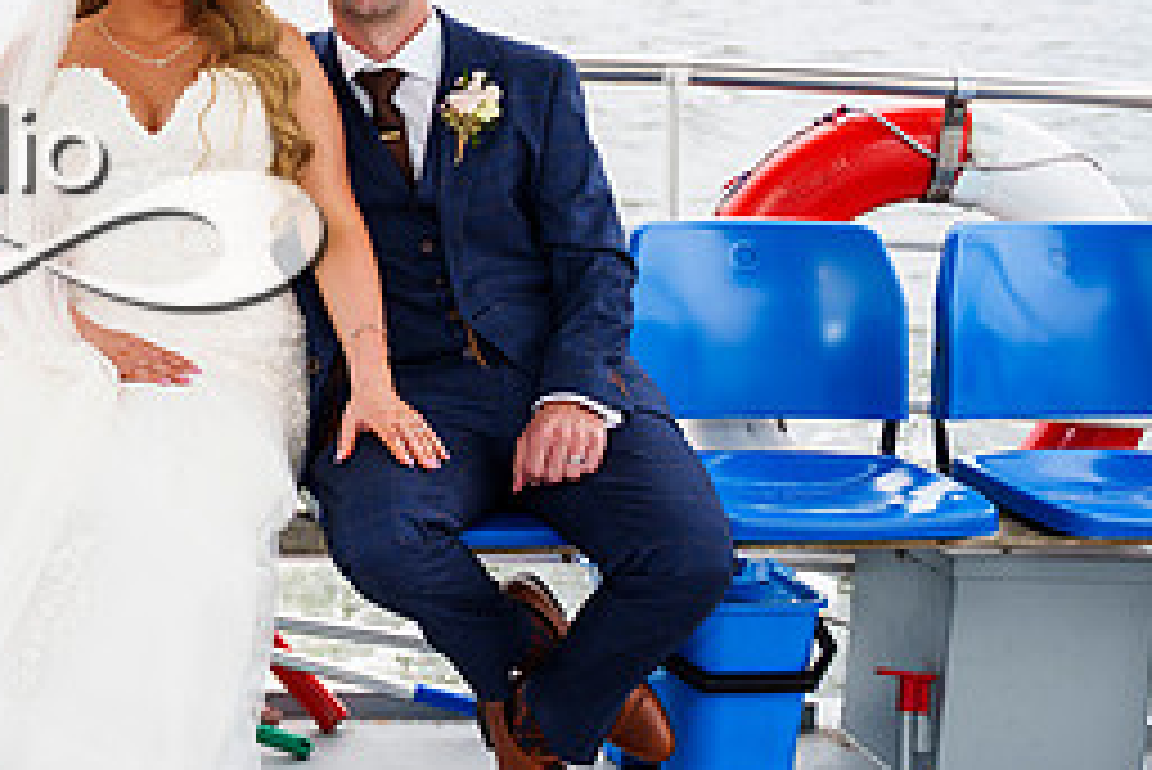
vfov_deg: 20.0
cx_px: 14
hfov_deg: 28.0
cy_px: 263
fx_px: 2177
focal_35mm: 68
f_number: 2.8
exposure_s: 1/250
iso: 250
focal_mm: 28
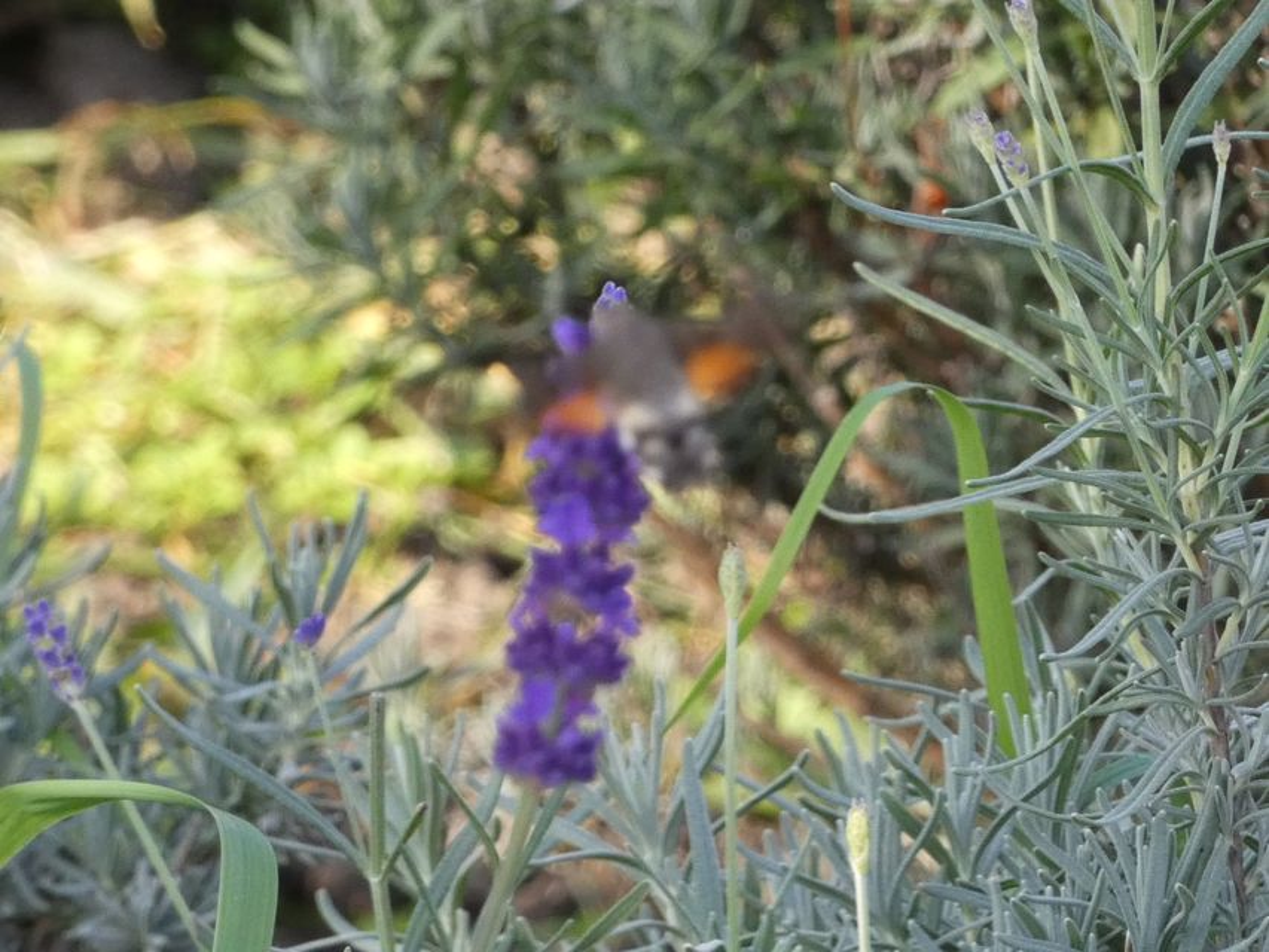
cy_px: 476
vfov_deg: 4.4
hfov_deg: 5.8
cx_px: 634
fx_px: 12429
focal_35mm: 339
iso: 250
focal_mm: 60.8
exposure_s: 1/80
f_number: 5.6
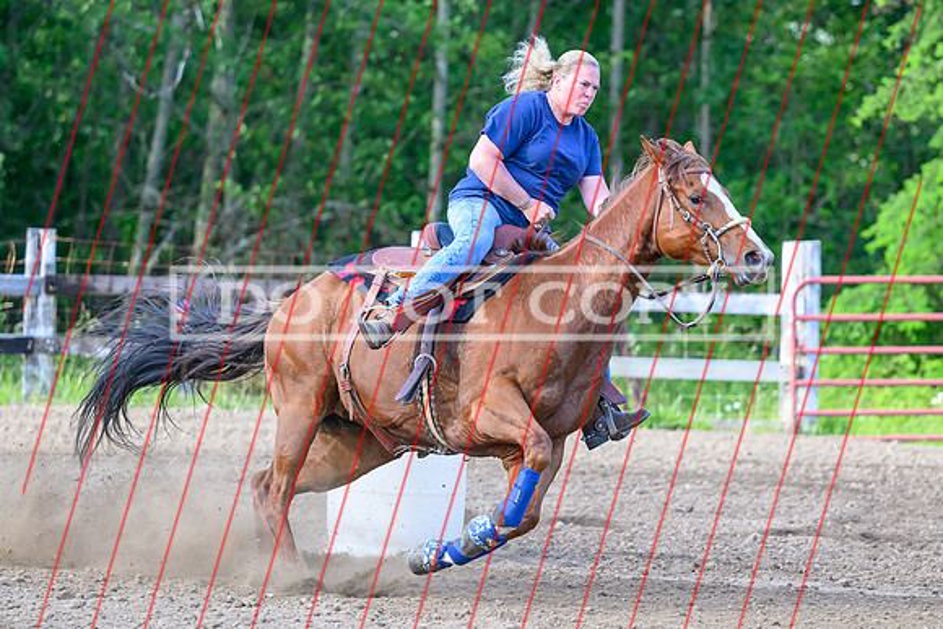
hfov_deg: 10.8
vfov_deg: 7.2
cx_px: 537
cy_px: 346
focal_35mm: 190
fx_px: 4985
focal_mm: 115
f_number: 2.8
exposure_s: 1/2500
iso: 1600
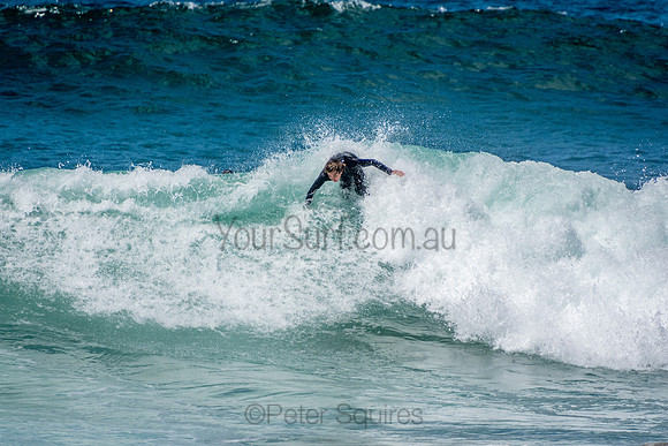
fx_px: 11135
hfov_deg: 3.4
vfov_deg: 2.3
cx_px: 334
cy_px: 223
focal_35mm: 600
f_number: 5.6
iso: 220
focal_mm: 400
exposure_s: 1/2000
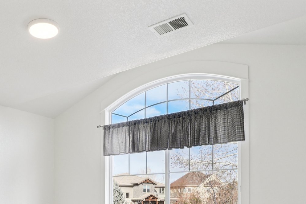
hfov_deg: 52.3
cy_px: 204
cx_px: 63
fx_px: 289
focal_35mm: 34
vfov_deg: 35.2
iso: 100
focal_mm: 11
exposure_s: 1/30
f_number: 8
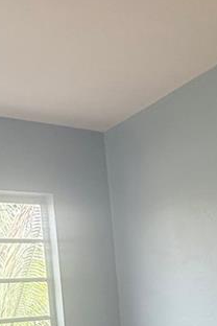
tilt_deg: -2.7
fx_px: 506
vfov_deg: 31.4
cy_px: 364
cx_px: 43
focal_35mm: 56
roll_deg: +5.6
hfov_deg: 23.8
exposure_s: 1/99
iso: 125
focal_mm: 2.22
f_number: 2.2
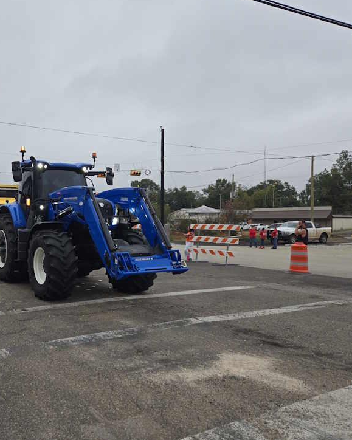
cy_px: 219
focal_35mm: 31
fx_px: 404
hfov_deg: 44.8
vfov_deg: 57.2
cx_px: 72
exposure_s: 1/1212
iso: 25
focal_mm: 5.4
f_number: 1.8
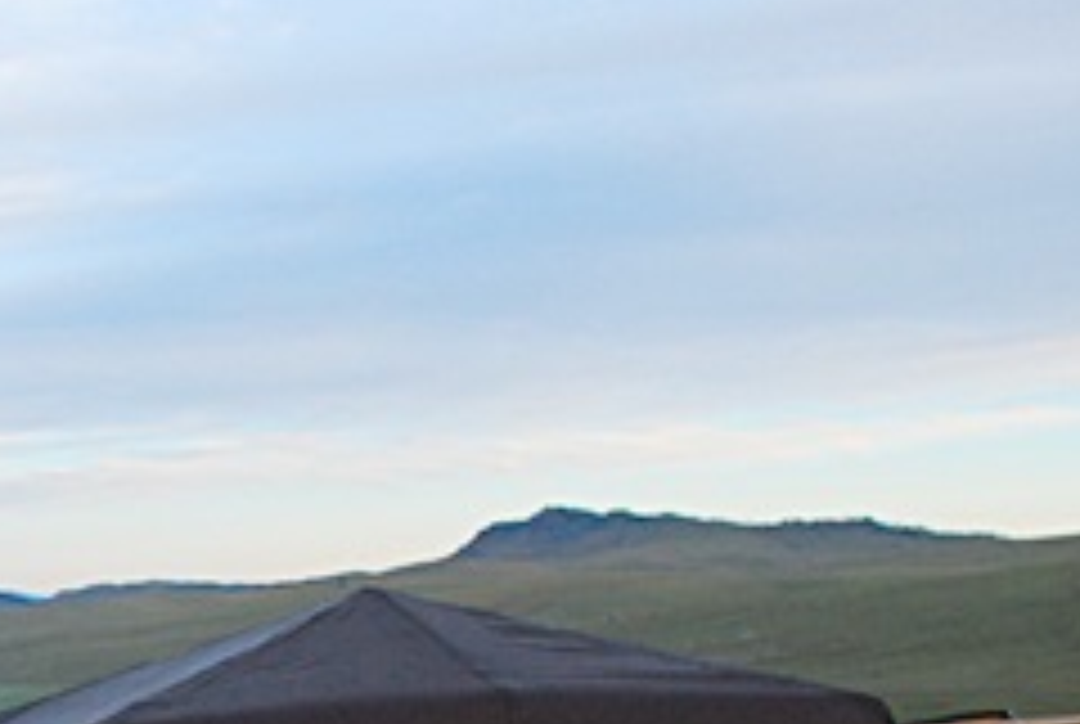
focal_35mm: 90
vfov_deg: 14.7
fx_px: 2705
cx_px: -333
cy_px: 881
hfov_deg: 20.6
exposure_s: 1/320
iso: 500
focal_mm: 18
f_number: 3.5
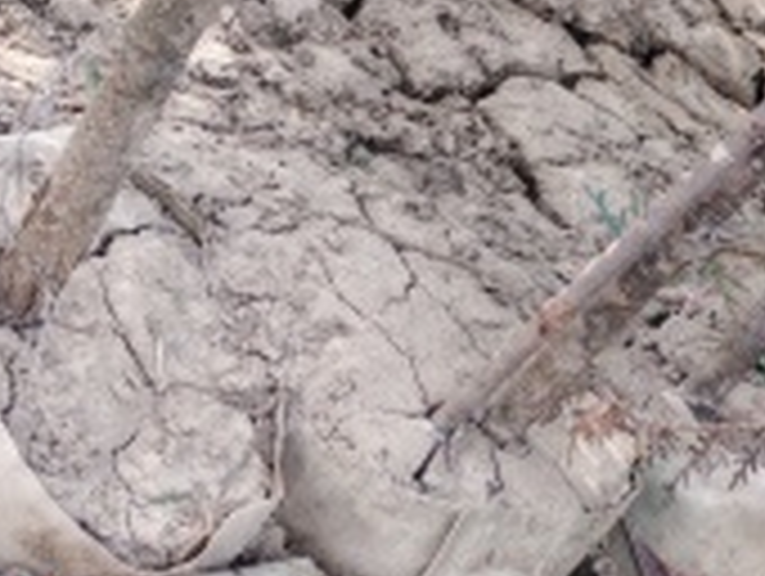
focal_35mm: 127
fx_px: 2811
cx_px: 864
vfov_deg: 11.7
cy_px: 387
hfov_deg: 15.1
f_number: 1.95
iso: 80
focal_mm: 5.52
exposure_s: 1/100
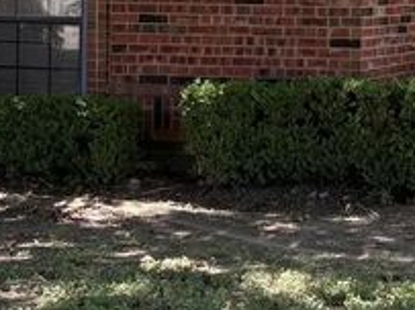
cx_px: 497
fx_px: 1570
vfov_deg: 11.1
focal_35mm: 131
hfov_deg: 14.6
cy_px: -37
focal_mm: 5.96
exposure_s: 1/392
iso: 64
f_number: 1.6
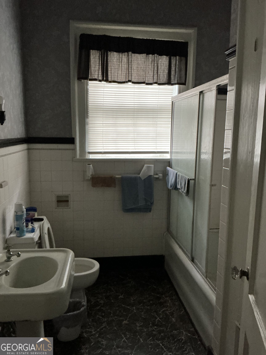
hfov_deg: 49.7
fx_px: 287
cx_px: 133
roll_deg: -0.5
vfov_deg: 63.4
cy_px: 178
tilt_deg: -7.7
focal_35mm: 28
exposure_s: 1/30
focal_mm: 3
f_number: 1.8
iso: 400
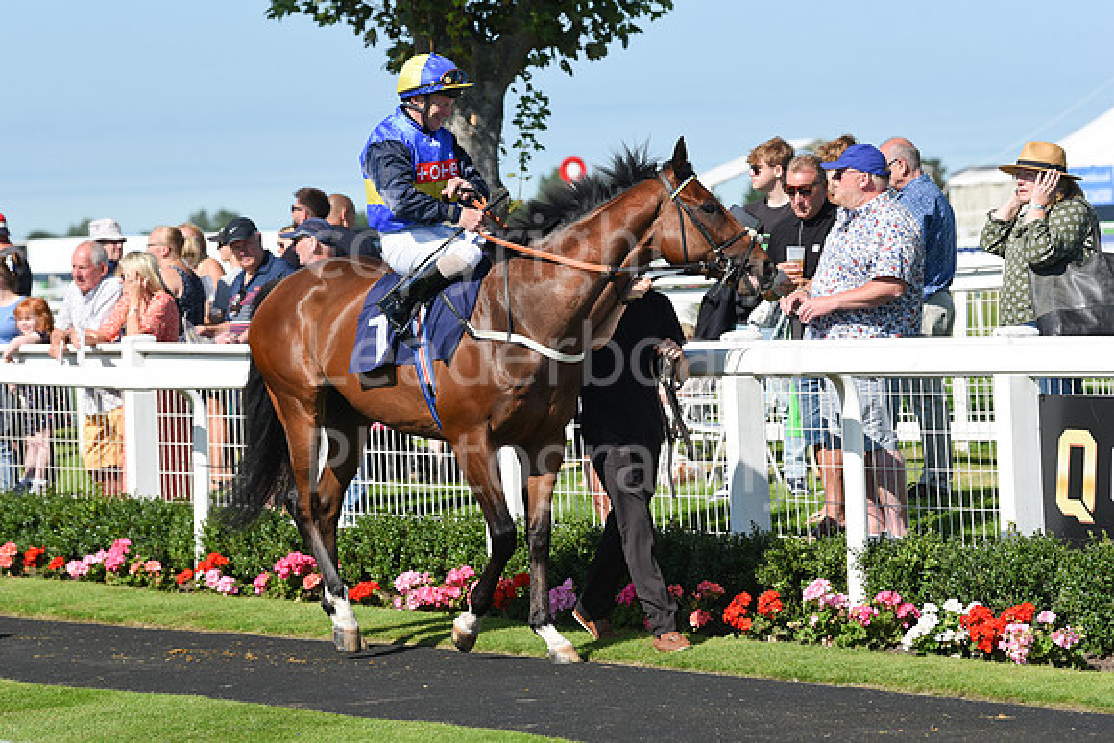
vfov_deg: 8.3
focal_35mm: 165
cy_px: 372
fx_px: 5107
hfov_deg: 12.4
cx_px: 557
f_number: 6.3
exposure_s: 1/2000
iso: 400
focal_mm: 165
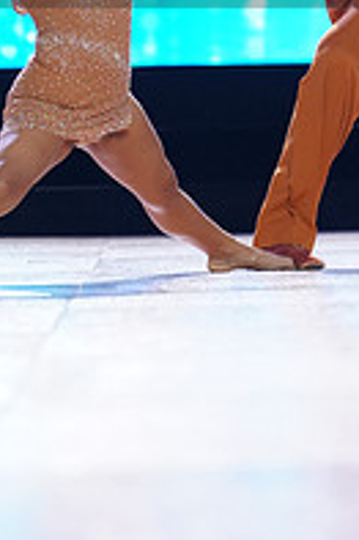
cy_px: -82
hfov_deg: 4.1
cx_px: 275
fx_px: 5034
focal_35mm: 336
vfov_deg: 6.1
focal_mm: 114
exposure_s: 1/500
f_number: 2.8
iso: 2000
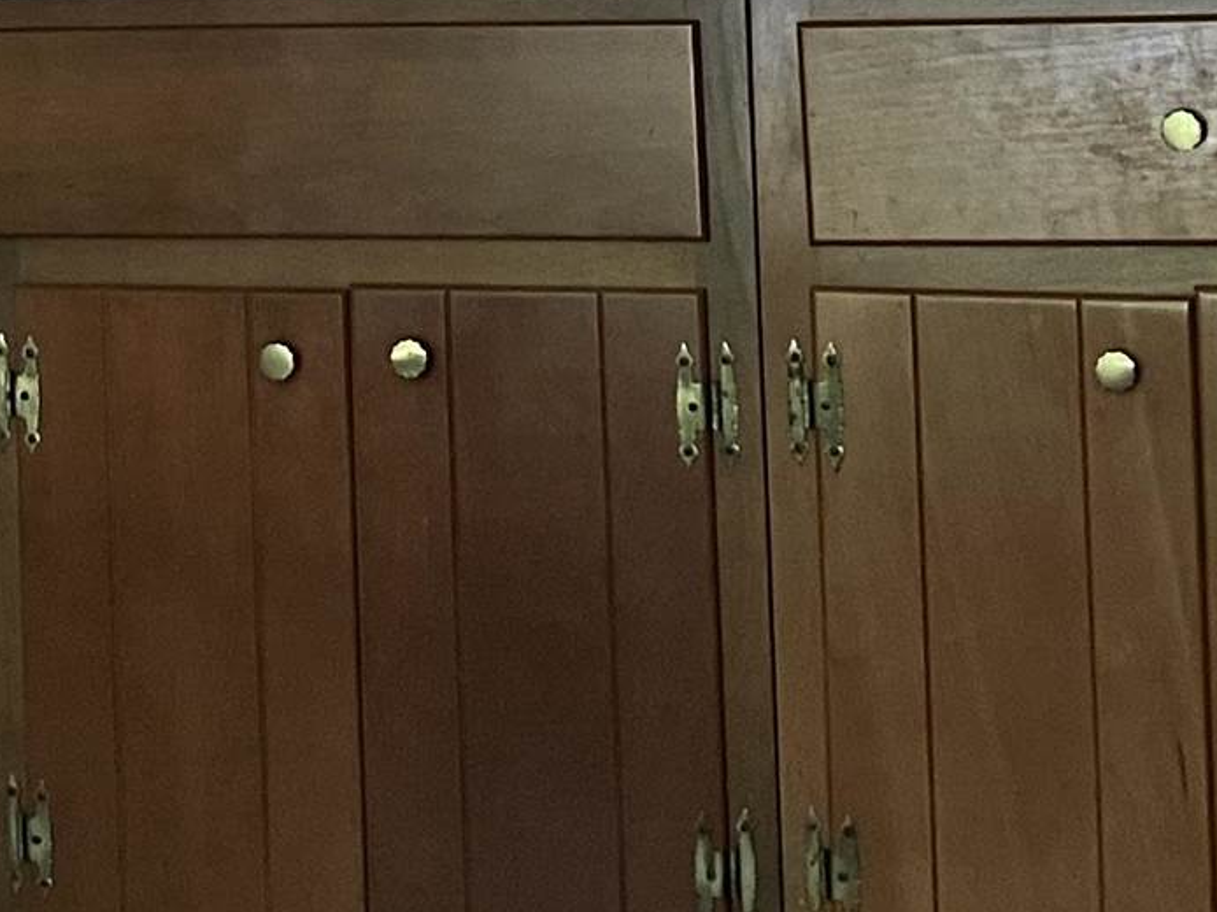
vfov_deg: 11.4
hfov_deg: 15.8
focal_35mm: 124
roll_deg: +1.7
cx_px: 184
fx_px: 4358
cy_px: -474
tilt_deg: +4.5
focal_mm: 3.99
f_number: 1.8
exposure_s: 1/60
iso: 160
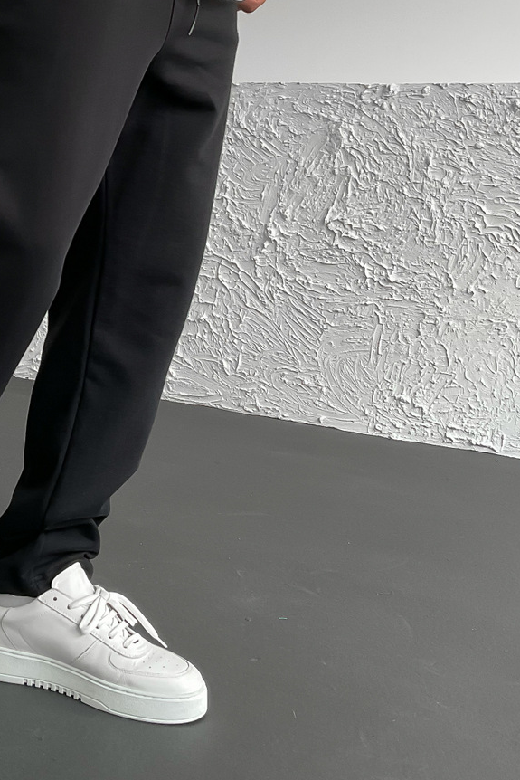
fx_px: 1213
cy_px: 214
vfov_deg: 35.0
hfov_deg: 23.3
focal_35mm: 56
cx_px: 15
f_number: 1.8
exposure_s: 1/120
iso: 32
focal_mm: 3
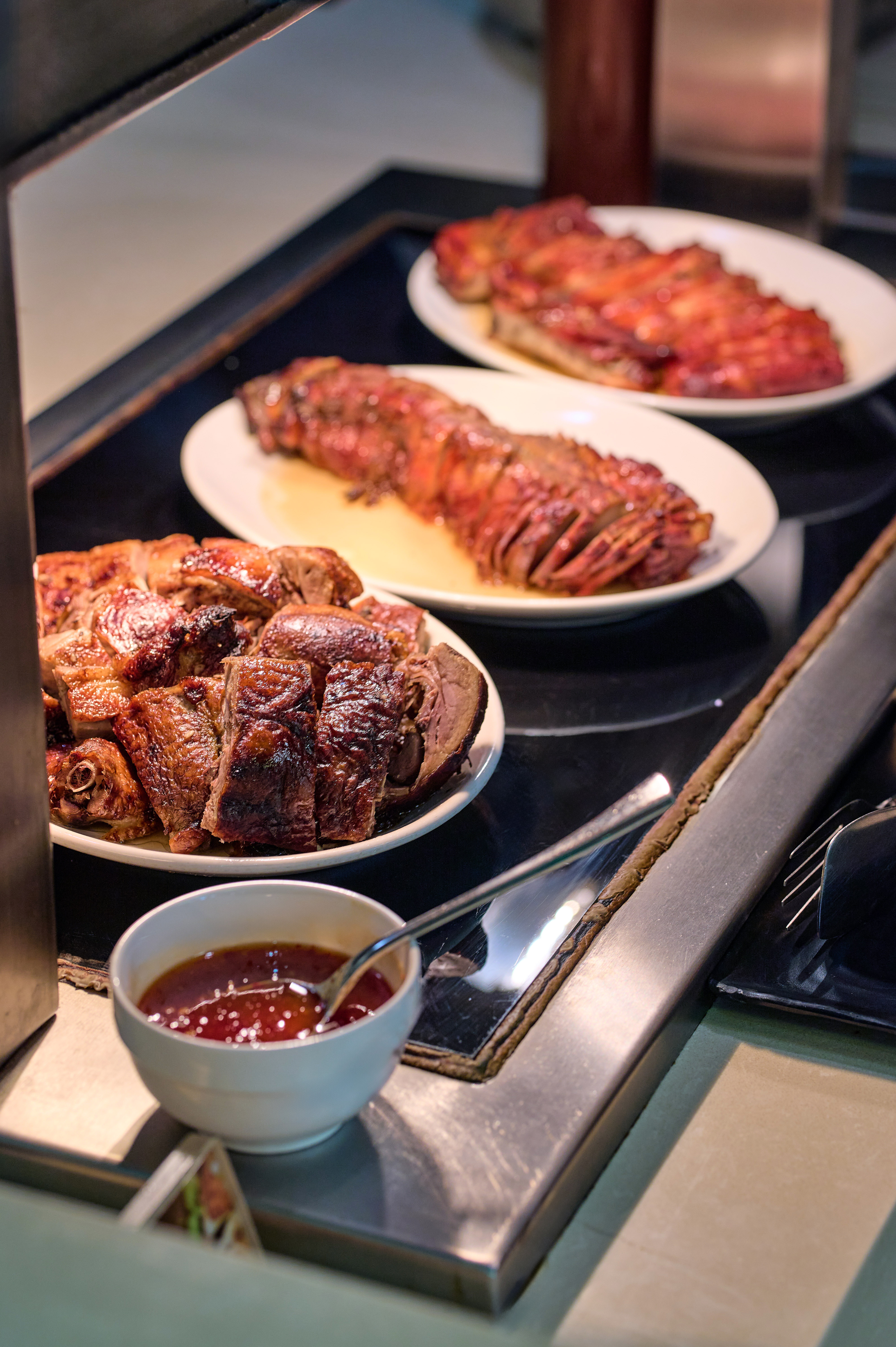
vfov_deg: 23.9
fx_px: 3177
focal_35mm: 85
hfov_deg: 16.1
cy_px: 674
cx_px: 448
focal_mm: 85
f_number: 4
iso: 100
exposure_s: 1/25
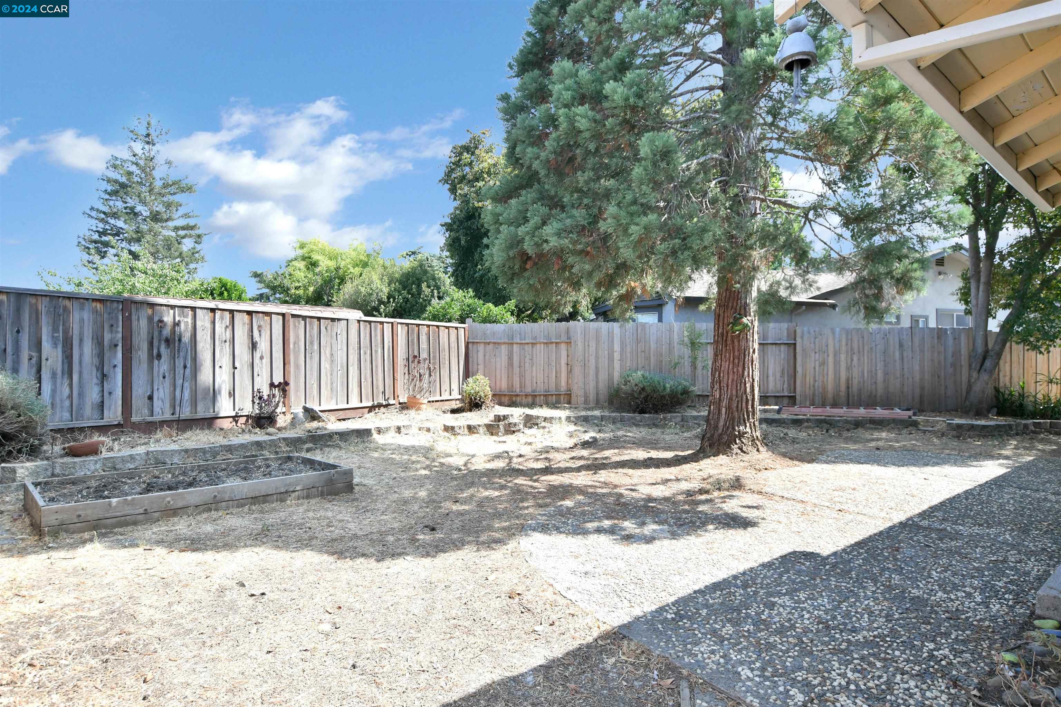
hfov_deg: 100.4
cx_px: 530
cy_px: 354
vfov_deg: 77.3
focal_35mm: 15
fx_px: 442
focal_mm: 10
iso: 500
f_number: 5.6
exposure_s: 1/400
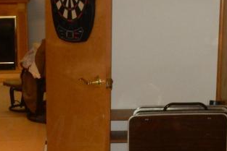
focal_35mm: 102
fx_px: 643
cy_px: 131
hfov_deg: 19.7
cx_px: 36
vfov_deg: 13.3
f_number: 4
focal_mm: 5.4
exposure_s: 1/30
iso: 280
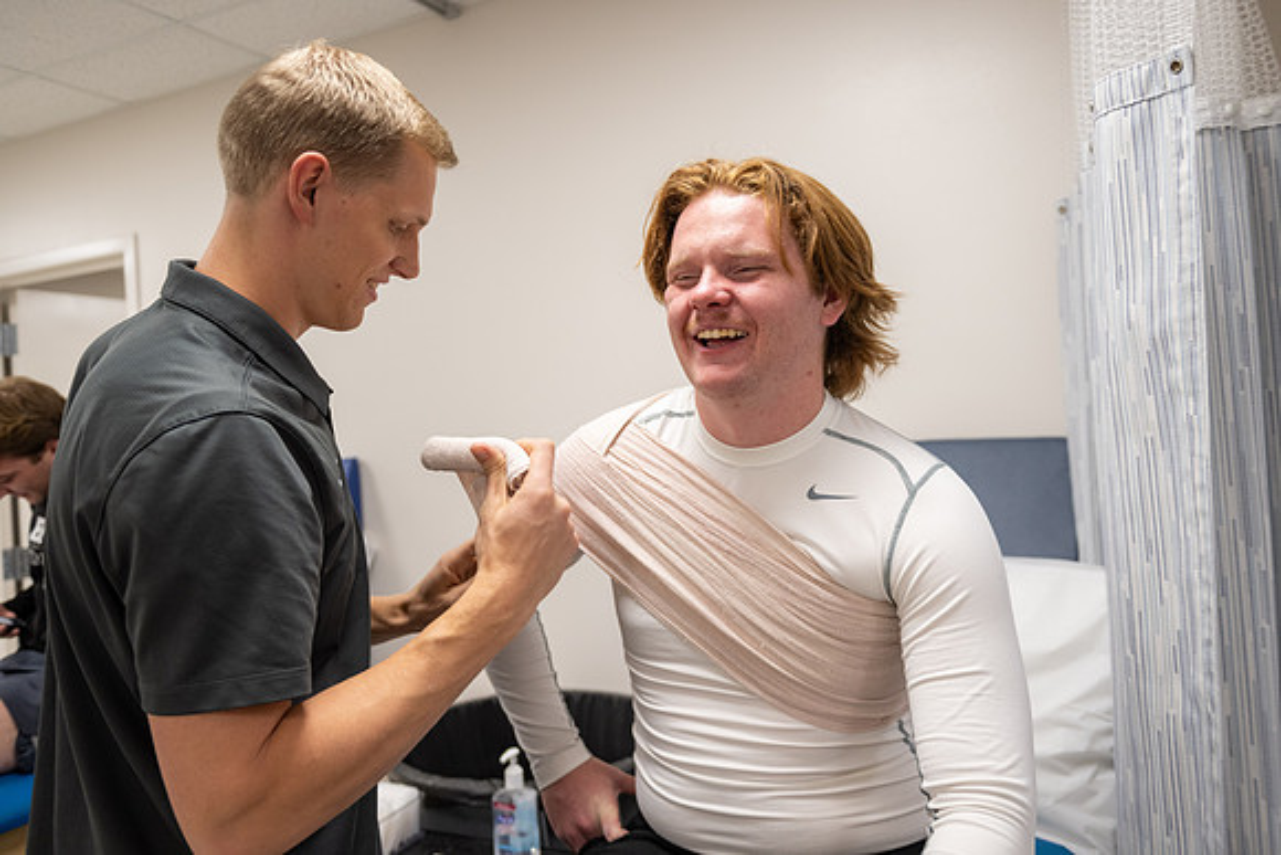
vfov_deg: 46.4
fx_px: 997
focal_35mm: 28
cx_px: 640
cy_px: 428
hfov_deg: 65.5
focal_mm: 28
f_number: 2.8
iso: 800
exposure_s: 1/200
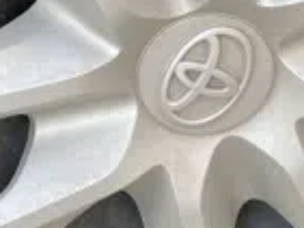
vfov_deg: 12.3
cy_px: -41
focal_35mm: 118
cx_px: 162
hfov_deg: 16.7
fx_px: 1037
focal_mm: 4.25
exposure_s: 1/251
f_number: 1.8
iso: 32
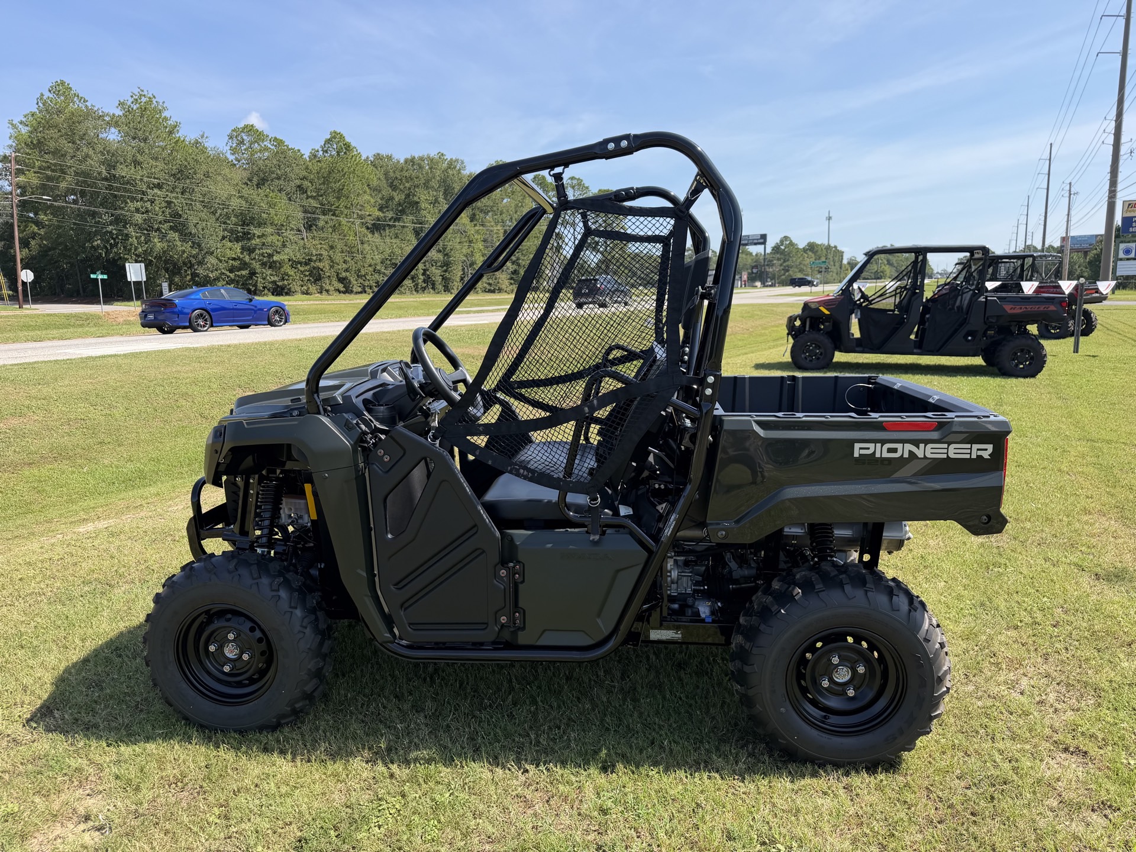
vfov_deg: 56.8
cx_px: 568
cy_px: 426
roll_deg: +1.9
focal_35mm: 24
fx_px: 788
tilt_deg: -10.4
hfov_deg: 71.6
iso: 80
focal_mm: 6.76
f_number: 1.78
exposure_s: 1/2703
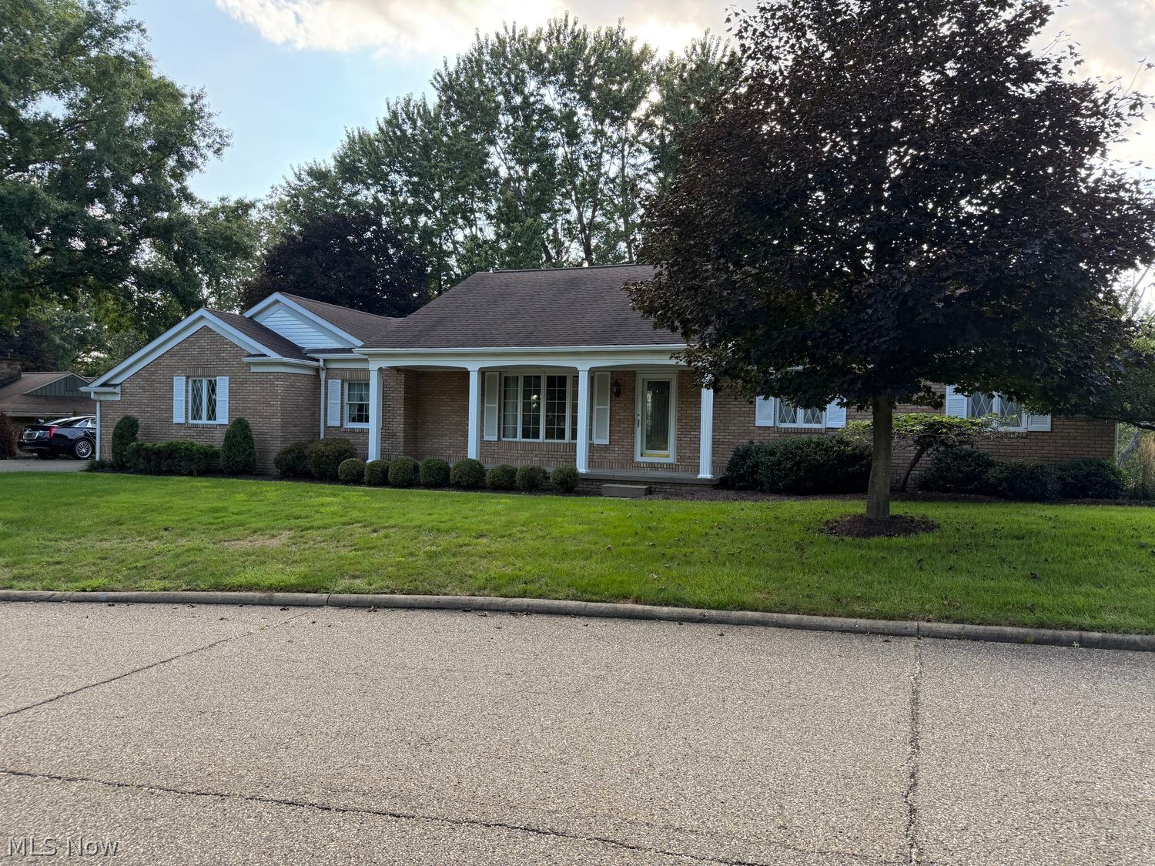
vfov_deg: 56.8
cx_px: 578
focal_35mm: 24
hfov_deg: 71.6
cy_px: 433
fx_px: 801
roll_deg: -0.5
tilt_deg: -0.9
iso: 100
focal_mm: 6.76
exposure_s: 1/617
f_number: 1.78
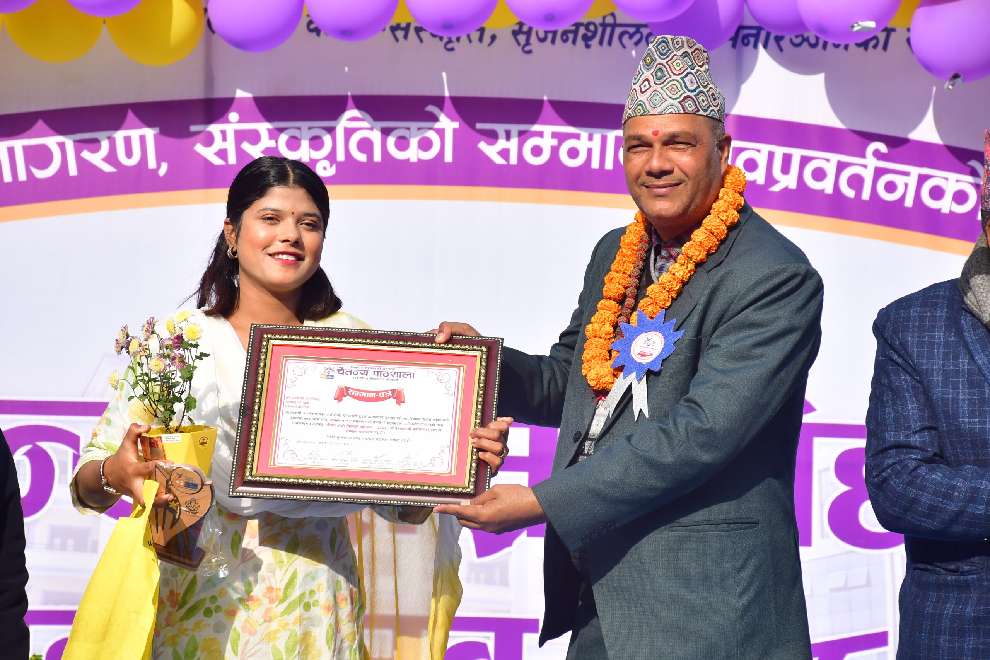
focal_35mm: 157
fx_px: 4317
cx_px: 495
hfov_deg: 13.1
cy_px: 330
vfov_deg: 8.7
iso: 640
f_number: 7.1
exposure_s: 1/1250
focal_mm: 105
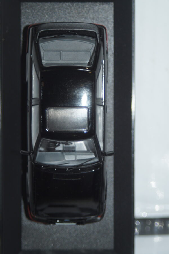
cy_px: 127
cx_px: 84
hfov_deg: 11.4
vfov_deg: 17.1
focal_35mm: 120
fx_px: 845
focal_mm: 80
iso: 200
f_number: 5.6
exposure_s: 1/60
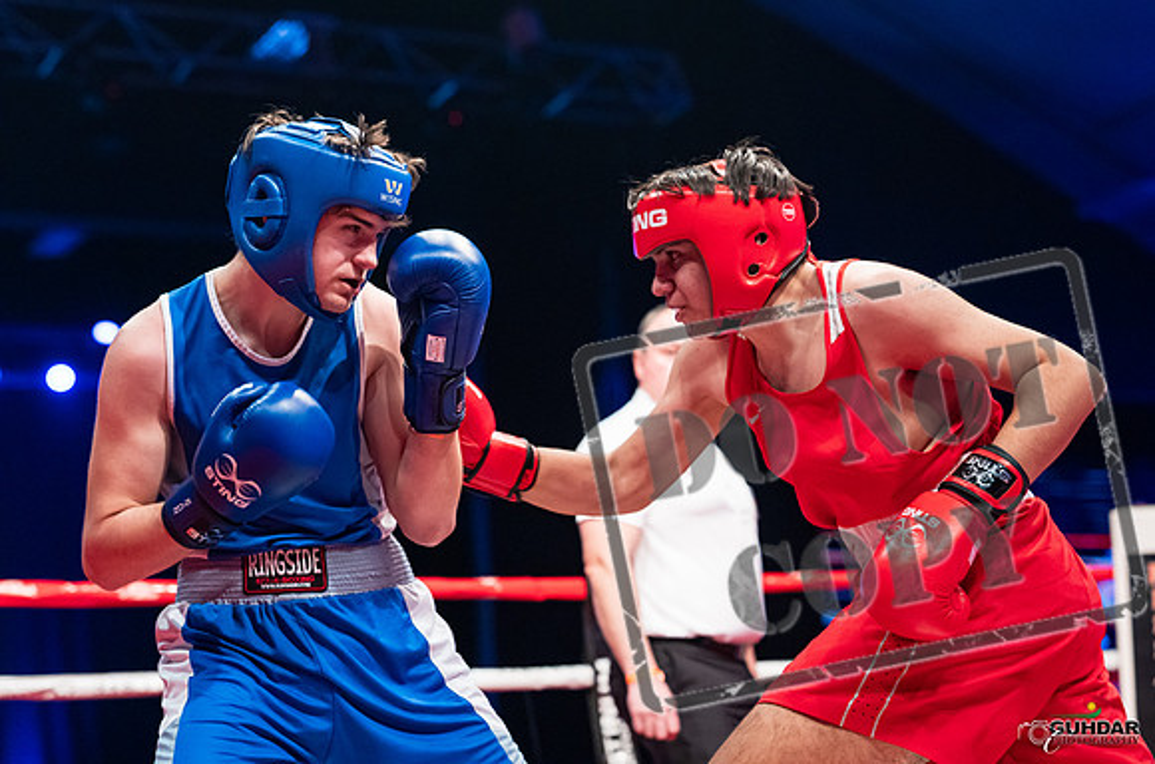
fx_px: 2554
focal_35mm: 80
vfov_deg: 17.0
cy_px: 326
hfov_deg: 25.5
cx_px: 657
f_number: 2.8
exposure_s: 1/1000
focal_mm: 70
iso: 4000
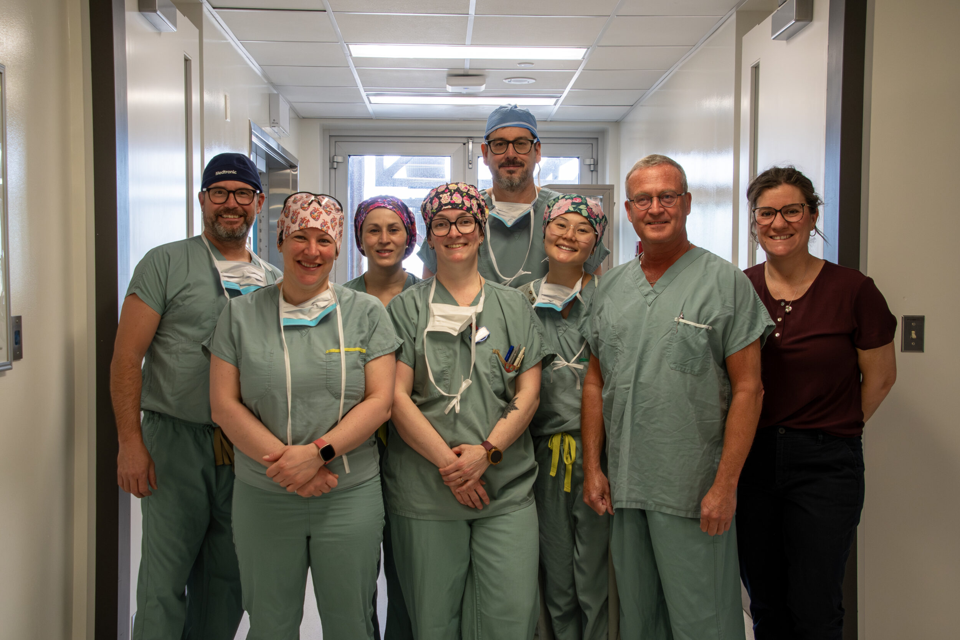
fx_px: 1147
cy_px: 318
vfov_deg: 31.2
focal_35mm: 43
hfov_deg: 45.4
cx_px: 488
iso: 1250
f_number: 5.6
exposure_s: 1/100
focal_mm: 28
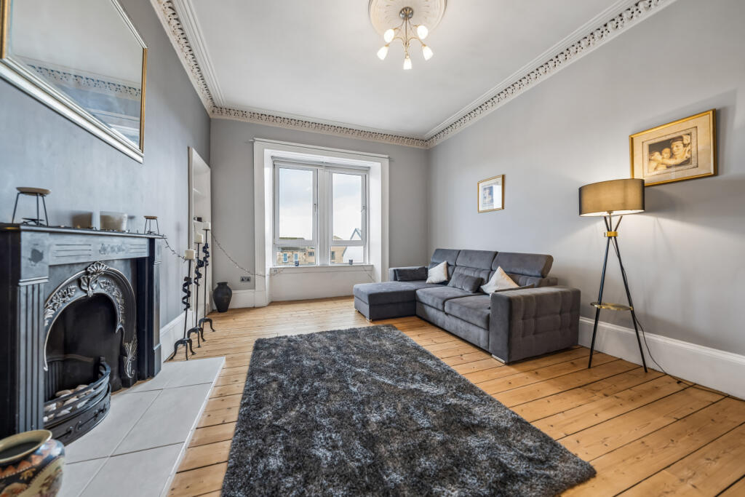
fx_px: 248
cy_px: 248
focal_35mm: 12
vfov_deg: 90.0
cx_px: 372
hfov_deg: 112.6
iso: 250
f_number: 3.2
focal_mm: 12
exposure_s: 1/40
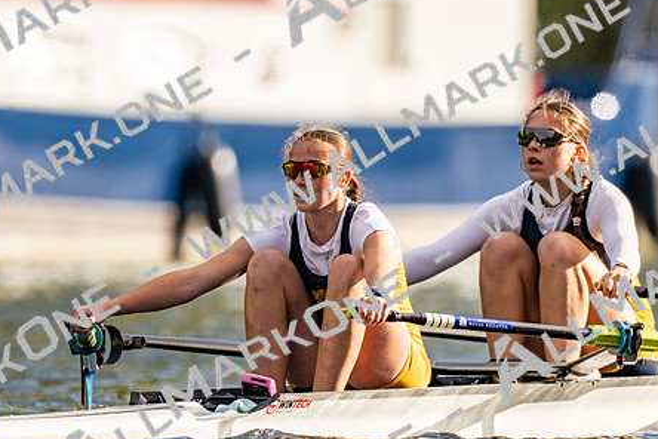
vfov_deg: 1.2
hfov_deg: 1.8
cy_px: 265
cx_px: 368
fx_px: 21511
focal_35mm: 1177
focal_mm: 600
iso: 160
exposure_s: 1/2500
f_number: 4
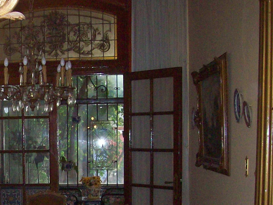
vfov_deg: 18.0
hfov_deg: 23.1
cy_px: 200
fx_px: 631
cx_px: -22
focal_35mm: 80
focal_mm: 6
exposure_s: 1/64
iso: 200
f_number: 2.7
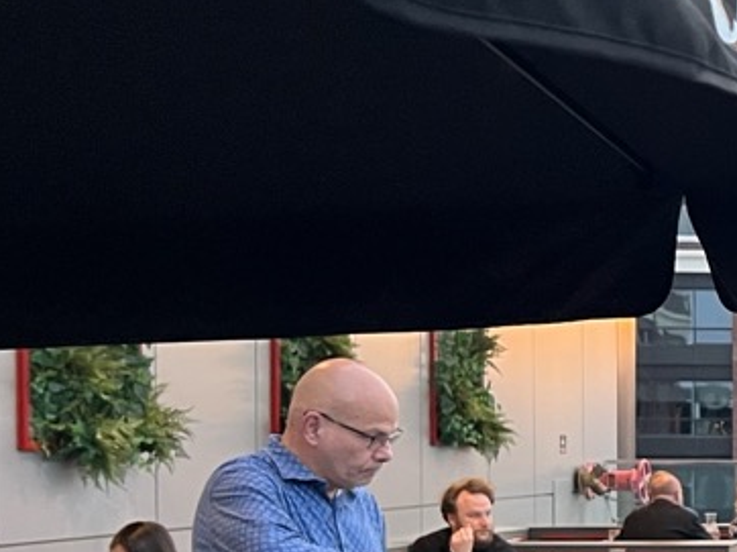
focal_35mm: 92
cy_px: 497
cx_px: 1279
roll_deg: -0.4
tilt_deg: -0.4
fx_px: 1957
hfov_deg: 17.7
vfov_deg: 15.8
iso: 125
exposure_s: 1/93
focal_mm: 5.7
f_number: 1.5
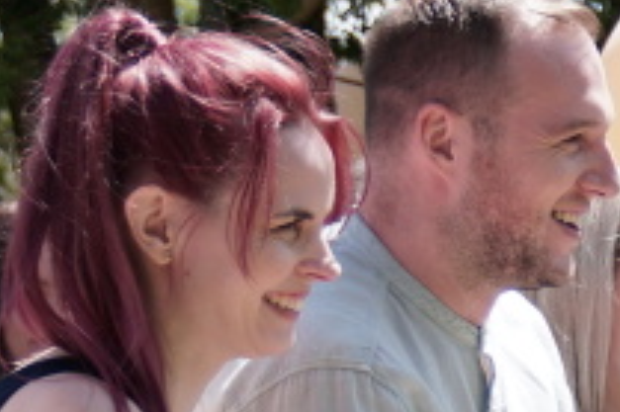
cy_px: 747
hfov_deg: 6.9
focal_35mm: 275
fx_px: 4732
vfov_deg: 4.9
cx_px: 1765
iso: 100
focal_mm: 32
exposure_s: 1/800
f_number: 2.8
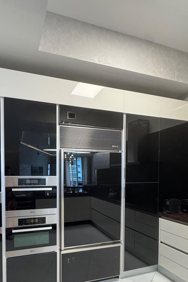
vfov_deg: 82.0
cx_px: 57
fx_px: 157
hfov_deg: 59.9
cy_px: 180
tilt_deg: -1.4
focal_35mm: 20
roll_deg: +2.6
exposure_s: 1/60
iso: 250
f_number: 2.2
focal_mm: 2.22
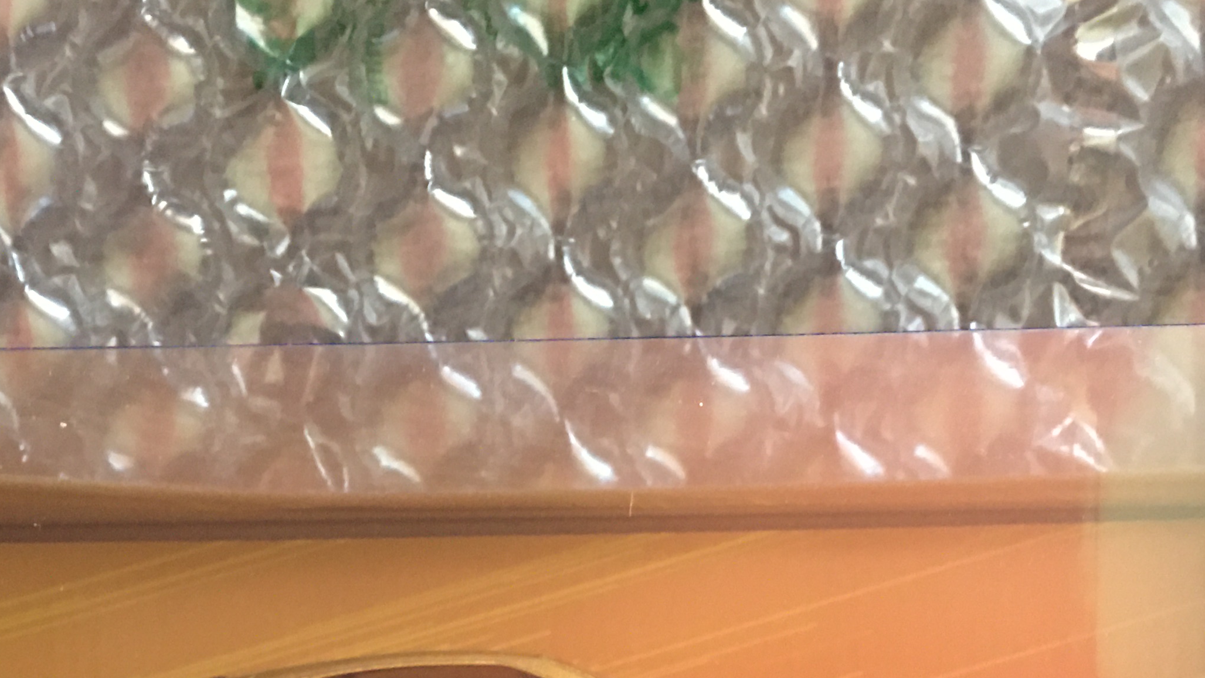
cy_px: 836
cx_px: 555
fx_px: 1981
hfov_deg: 33.8
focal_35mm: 62
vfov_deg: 18.3
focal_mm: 4.15
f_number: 2.2
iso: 160
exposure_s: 1/8
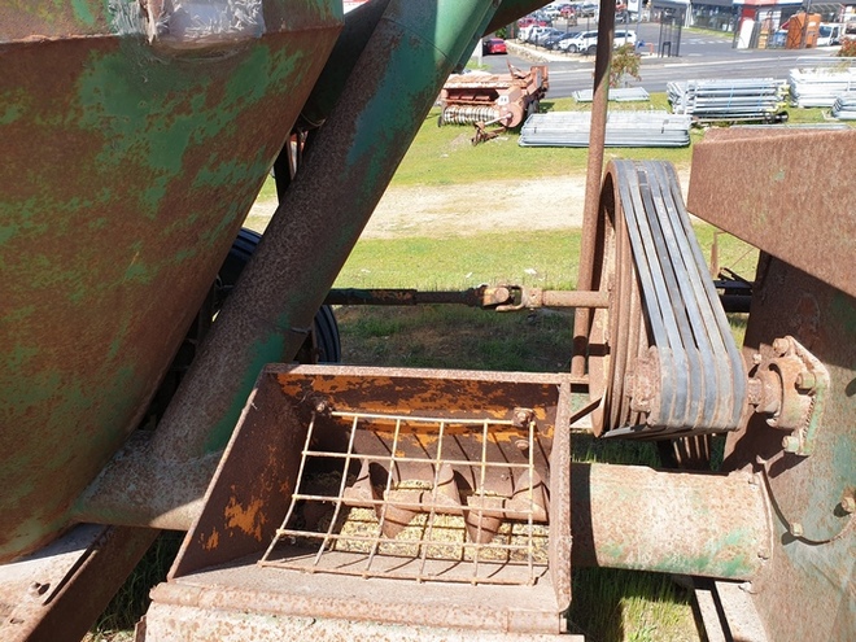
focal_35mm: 26
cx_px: 428
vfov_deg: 53.1
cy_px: 321
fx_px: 643
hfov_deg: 67.3
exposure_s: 1/740
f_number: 2.4
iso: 50
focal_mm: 4.3
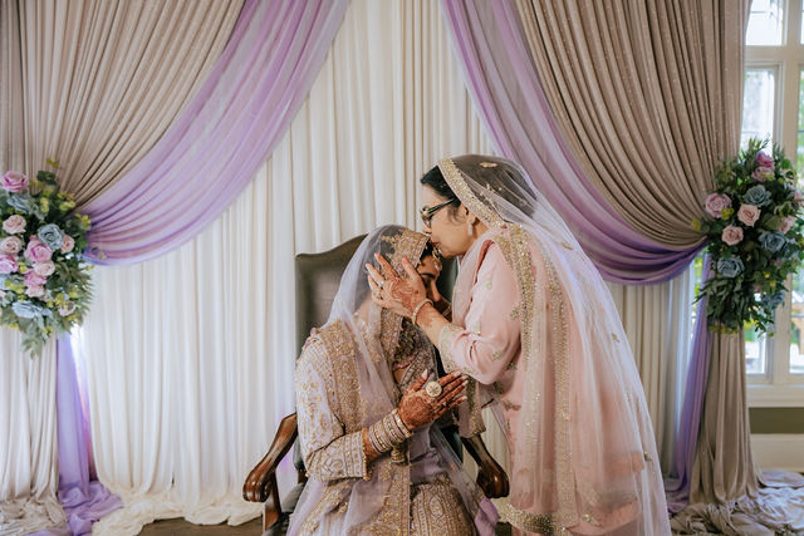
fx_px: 706
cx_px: 402
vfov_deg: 41.6
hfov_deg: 59.3
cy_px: 268
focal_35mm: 32
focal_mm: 31.6
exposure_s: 1/200
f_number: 3.2
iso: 1250
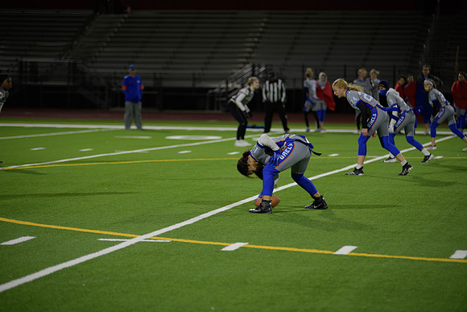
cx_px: 234
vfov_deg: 10.2
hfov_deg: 15.2
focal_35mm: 135
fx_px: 1752
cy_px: 156
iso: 560
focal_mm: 135
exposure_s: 1/200
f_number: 2.8
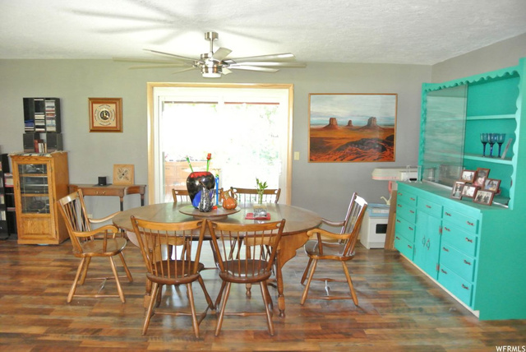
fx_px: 395
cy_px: 176
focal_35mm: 27
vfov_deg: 48.0
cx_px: 263
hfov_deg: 67.3
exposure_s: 1/60
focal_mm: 10
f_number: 3.5
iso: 1600
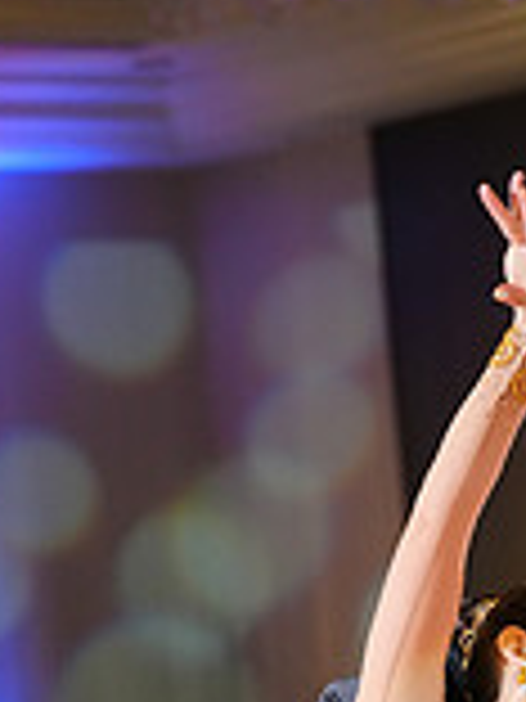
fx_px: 6524
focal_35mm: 322
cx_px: 479
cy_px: 1089
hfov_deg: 4.6
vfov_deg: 6.1
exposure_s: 1/500
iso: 3200
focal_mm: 90
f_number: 3.2
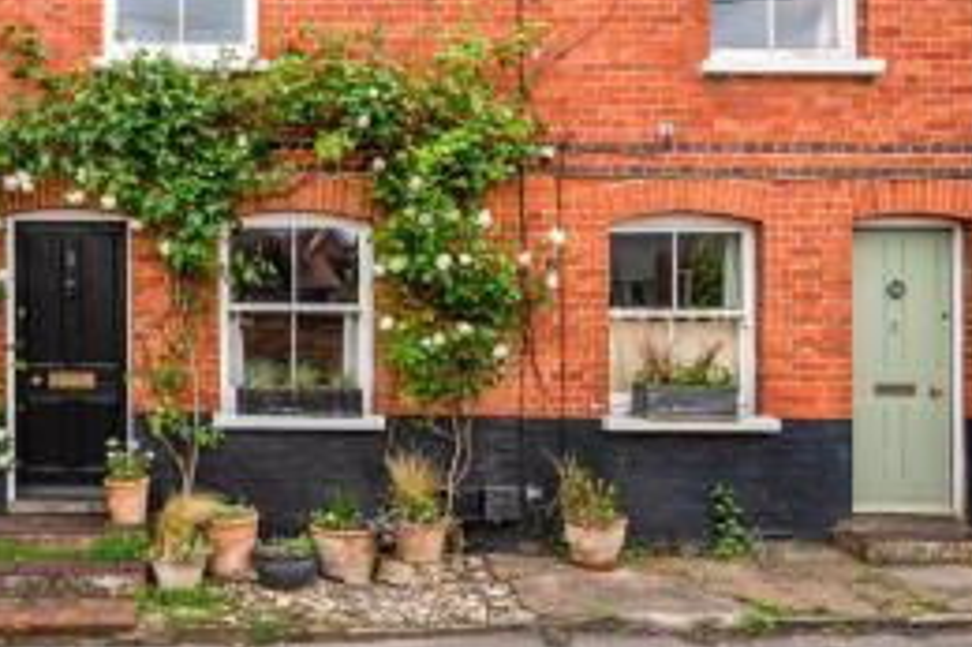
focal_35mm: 33
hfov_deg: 53.3
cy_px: 114
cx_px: 187
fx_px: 890
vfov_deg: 38.2
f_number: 7.1
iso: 400
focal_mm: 18
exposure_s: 1/800
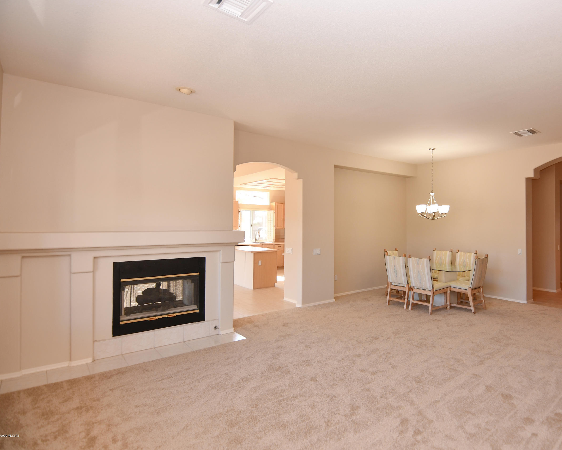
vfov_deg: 70.8
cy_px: 213
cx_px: 352
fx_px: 316
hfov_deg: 81.7
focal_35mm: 19
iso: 250
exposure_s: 1/60
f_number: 4
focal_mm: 11
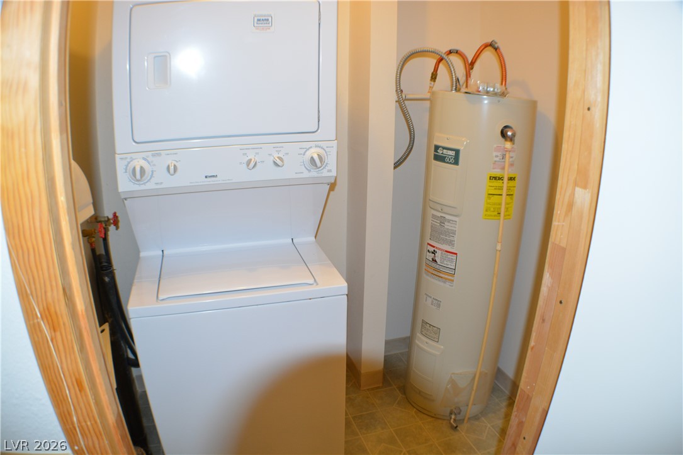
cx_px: 342
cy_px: 228
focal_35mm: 36
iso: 720
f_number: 4
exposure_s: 1/60
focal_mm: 24
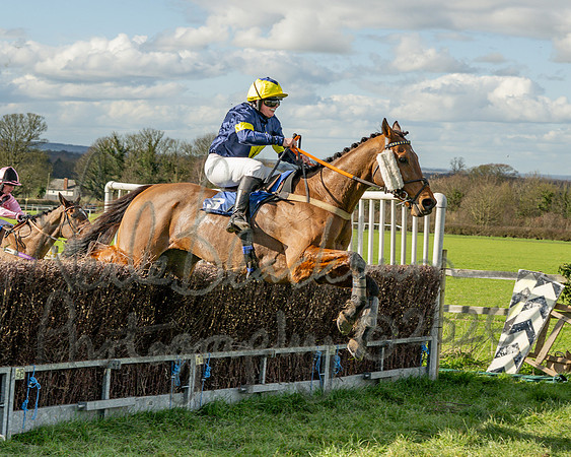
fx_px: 1680
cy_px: 210
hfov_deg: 19.3
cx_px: 272
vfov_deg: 15.5
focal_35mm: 99
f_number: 4
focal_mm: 48
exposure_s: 1/1600
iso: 200
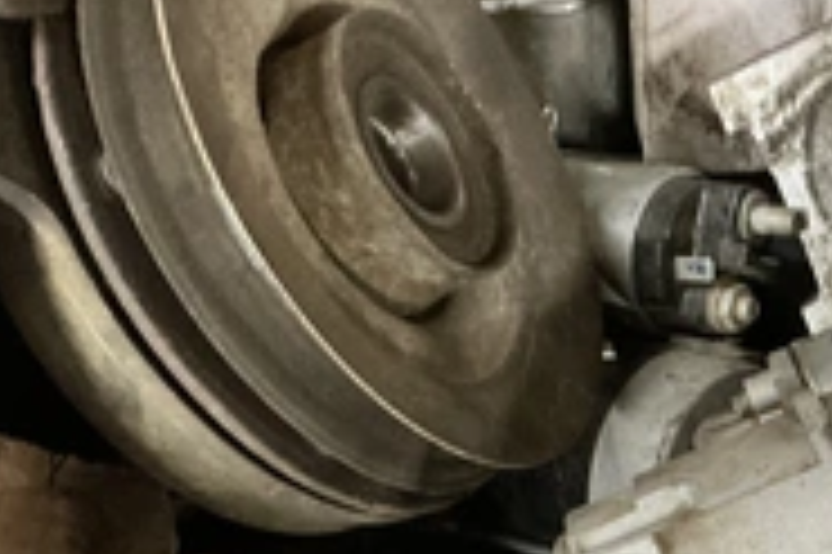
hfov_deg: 30.5
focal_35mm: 63
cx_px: 751
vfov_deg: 20.4
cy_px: 631
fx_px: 1455
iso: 320
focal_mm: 3
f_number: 1.8
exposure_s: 1/30
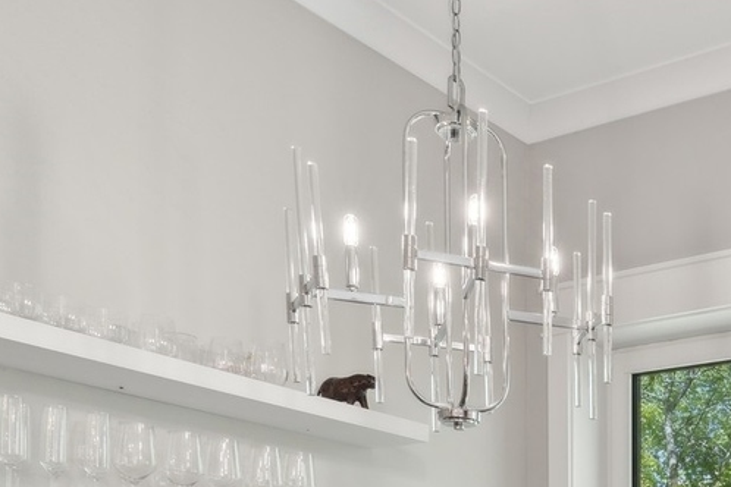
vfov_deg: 22.5
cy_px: 673
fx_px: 1056
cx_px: 826
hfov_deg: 32.9
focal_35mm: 52
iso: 320
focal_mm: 16
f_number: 8
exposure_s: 1/40
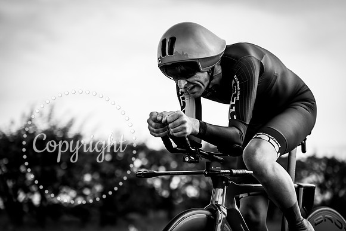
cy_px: 116
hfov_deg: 19.5
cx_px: 173
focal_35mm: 105
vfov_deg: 13.0
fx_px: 1009
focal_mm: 105
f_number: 3.2
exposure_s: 1/1000
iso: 100
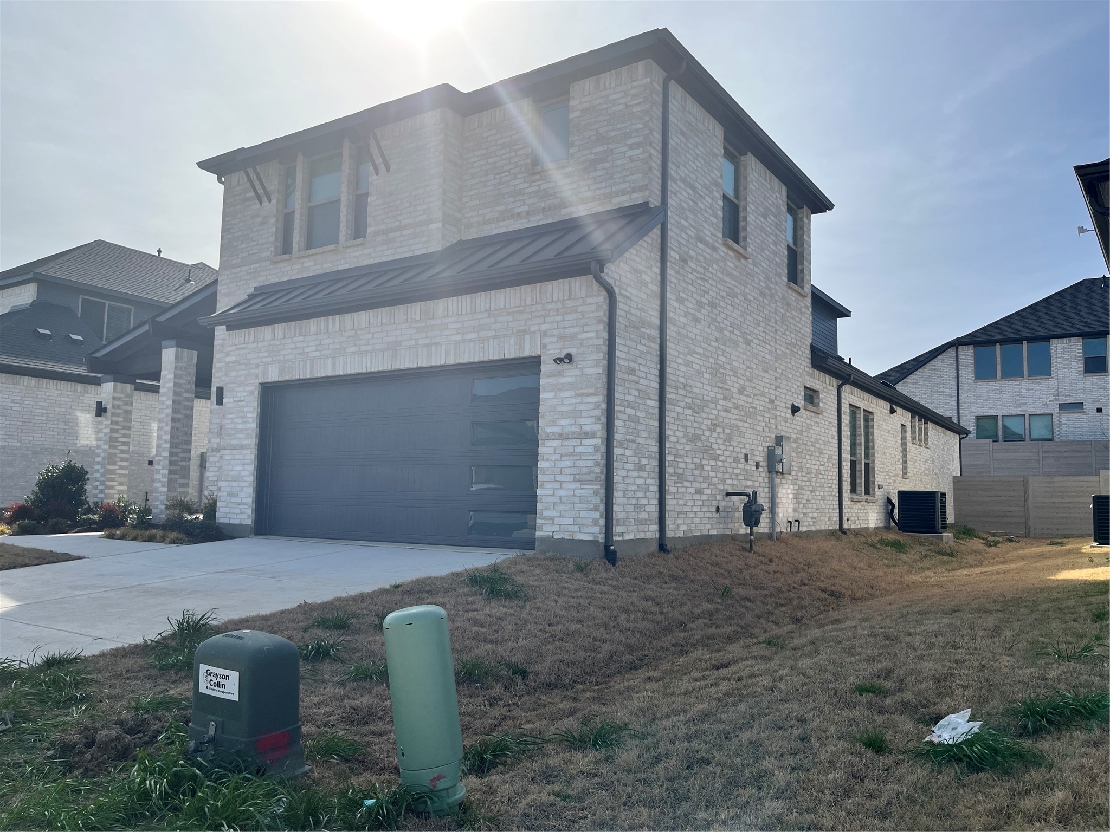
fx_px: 834
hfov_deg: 67.3
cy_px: 416
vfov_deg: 53.1
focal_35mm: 26
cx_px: 555
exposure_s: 1/5319
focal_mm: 5.1
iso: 50
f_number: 1.6
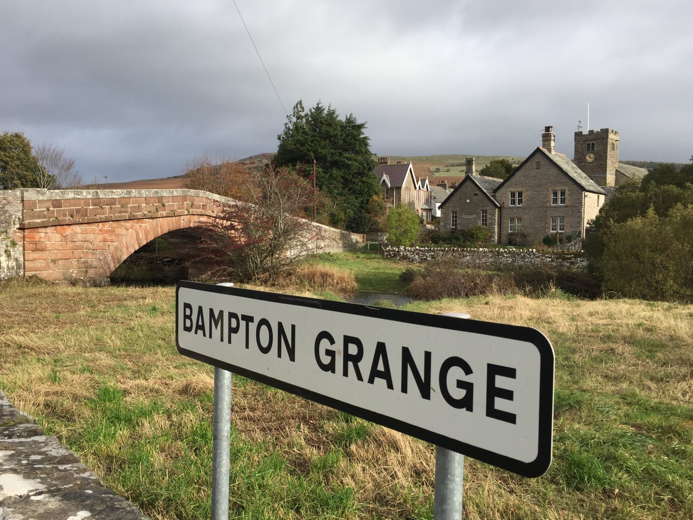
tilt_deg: -3.2
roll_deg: -1.4
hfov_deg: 55.2
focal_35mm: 33
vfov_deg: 42.9
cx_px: 308
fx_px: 661
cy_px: 281
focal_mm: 4.15
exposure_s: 1/1276
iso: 32
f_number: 2.2
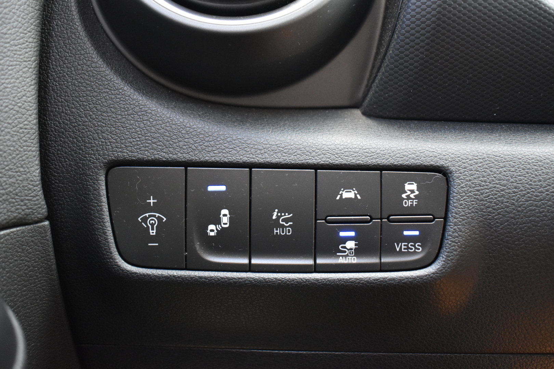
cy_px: 184
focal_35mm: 39
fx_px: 600
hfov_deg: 49.6
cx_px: 277
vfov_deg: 34.2
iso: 2800
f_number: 4
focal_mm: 26
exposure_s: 1/125
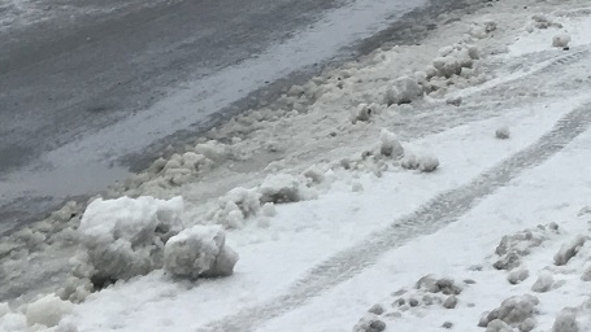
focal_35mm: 118
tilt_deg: +4.6
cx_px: 898
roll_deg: -1.4
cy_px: -469
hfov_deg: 16.5
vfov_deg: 9.2
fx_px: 1849
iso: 25
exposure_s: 1/119
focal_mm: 4.15
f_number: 2.2
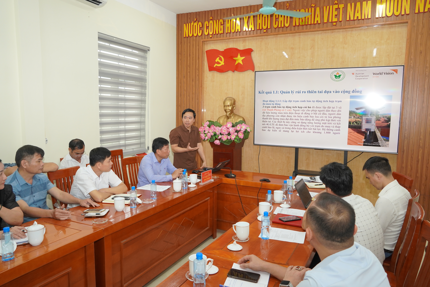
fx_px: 322
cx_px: 215
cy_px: 144
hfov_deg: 67.4
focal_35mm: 27
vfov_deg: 47.9
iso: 640
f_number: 4
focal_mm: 18
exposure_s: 1/160
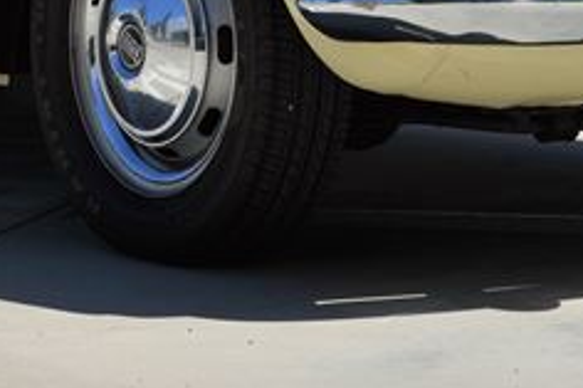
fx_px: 3285
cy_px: -305
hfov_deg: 10.1
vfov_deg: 6.6
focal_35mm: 203
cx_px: 301
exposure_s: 1/320
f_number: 9
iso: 100
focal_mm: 50
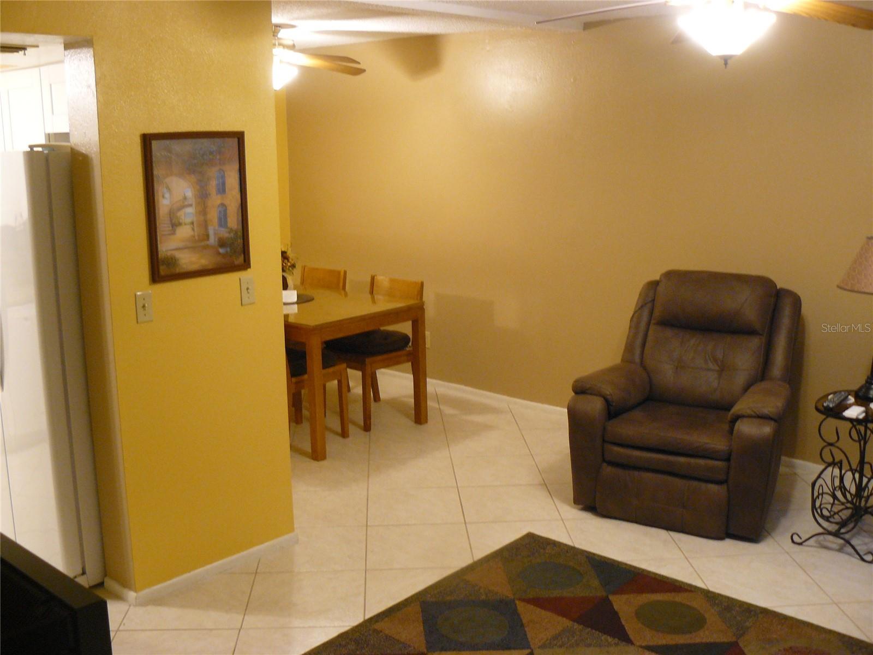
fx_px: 908
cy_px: 328
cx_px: 436
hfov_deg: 51.4
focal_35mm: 36
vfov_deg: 39.7
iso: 200
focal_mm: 6
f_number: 2.8
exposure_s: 1/10
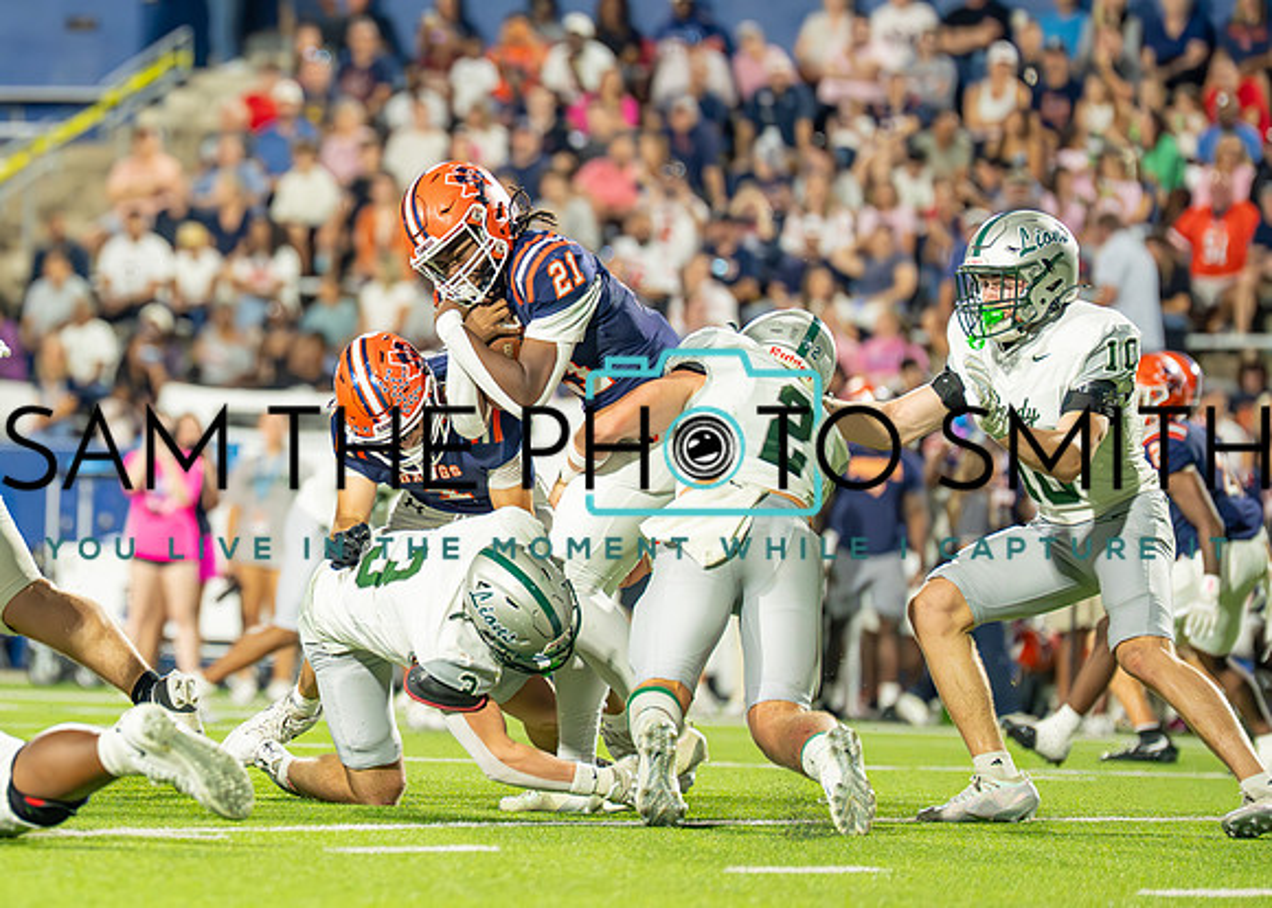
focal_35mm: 316
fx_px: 11402
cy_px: 367
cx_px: 249
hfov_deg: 6.4
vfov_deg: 4.6
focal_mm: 200
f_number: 2.8
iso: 4000
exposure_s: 1/1600
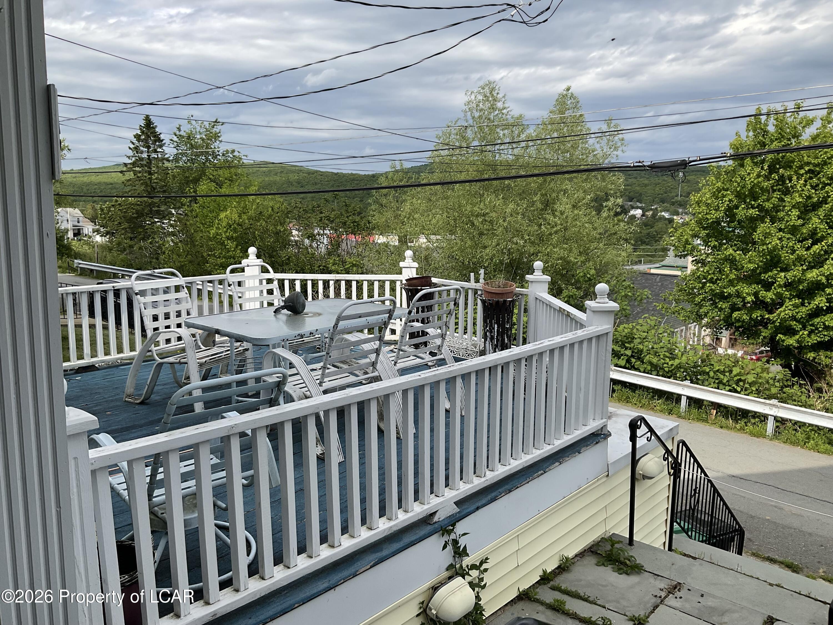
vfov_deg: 48.2
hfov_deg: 61.7
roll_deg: -0.5
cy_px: 312
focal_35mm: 29
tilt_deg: -8.1
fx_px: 698
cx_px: 416
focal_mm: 3
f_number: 1.8
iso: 16
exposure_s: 1/1250
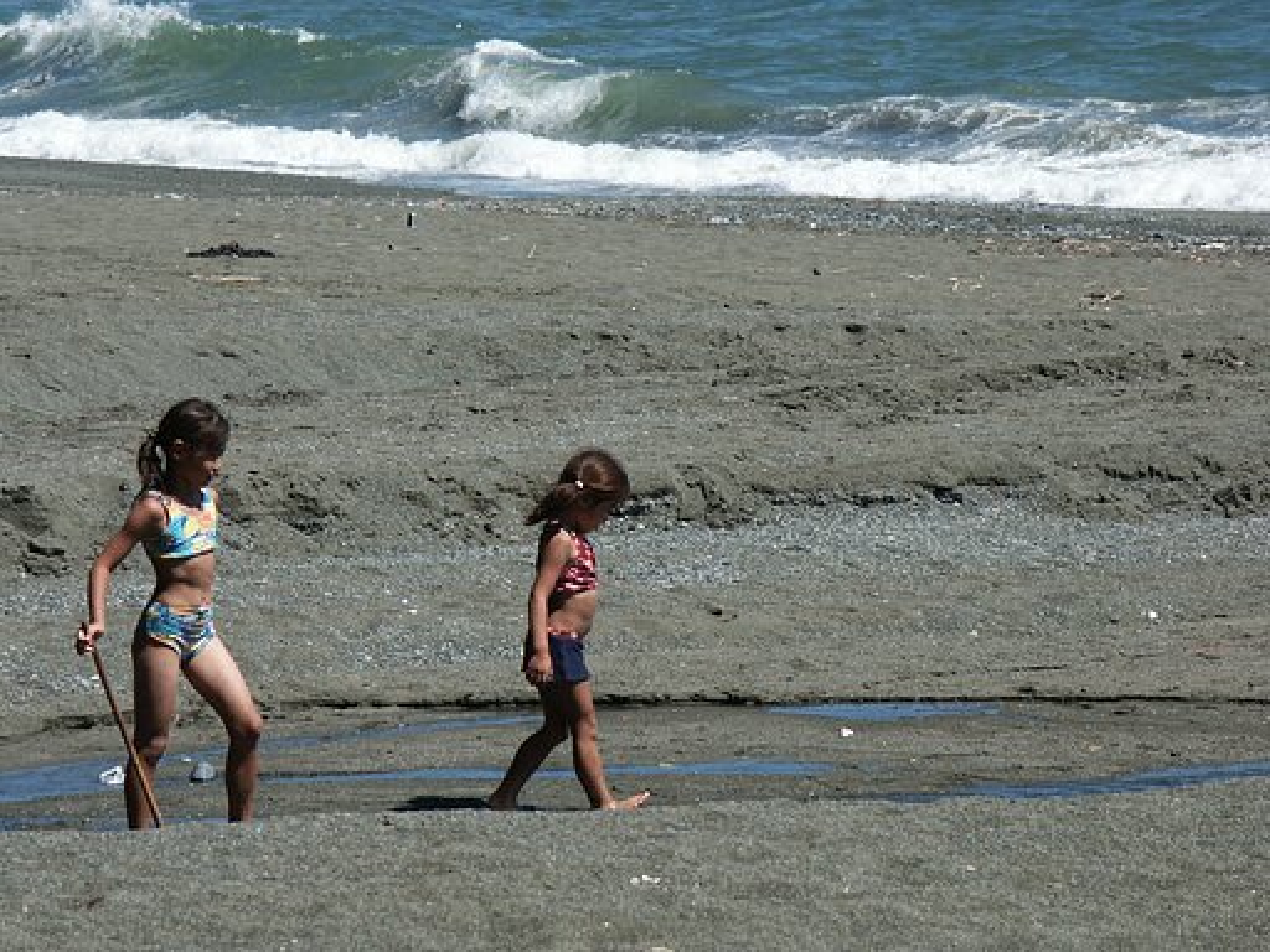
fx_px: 7301
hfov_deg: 9.9
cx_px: 635
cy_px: 476
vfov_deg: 7.5
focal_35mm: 199
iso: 100
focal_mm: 50.48
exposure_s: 1/750
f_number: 5.6
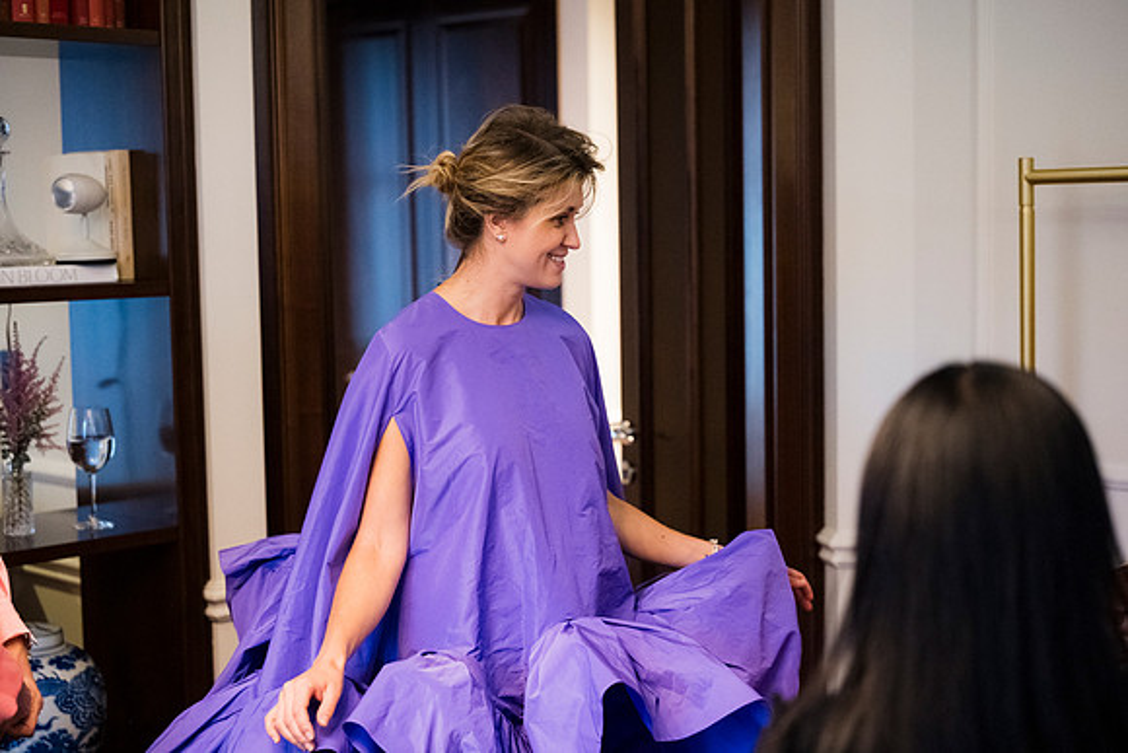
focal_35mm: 55
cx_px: 564
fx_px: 1724
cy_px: 376
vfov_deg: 24.6
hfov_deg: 36.2
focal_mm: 55
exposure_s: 1/200
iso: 2800
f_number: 2.2
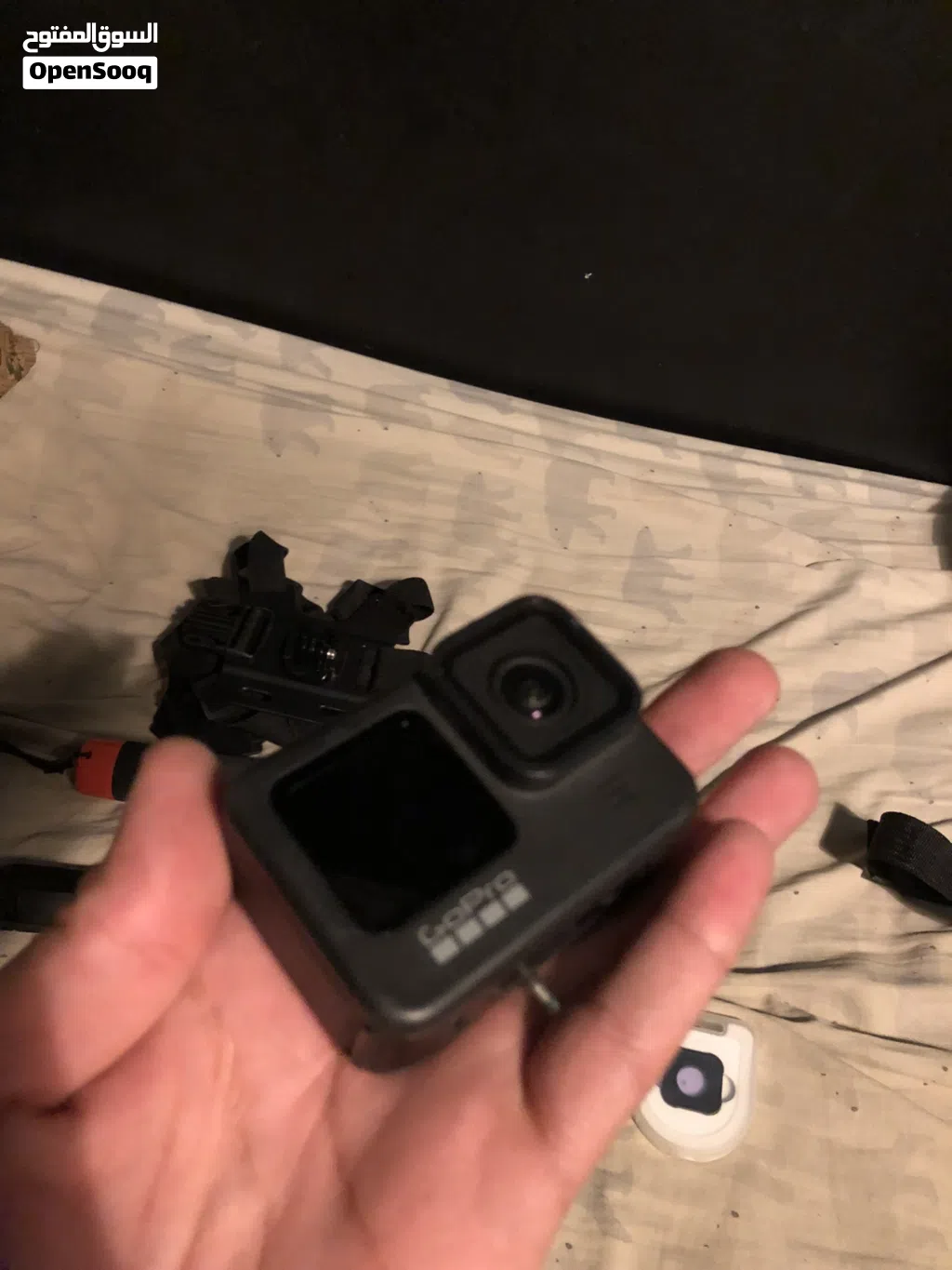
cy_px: 635
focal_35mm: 28
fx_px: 1027
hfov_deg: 49.8
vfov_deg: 63.4
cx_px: 476
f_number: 1.8
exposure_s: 1/4
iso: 125
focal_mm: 4
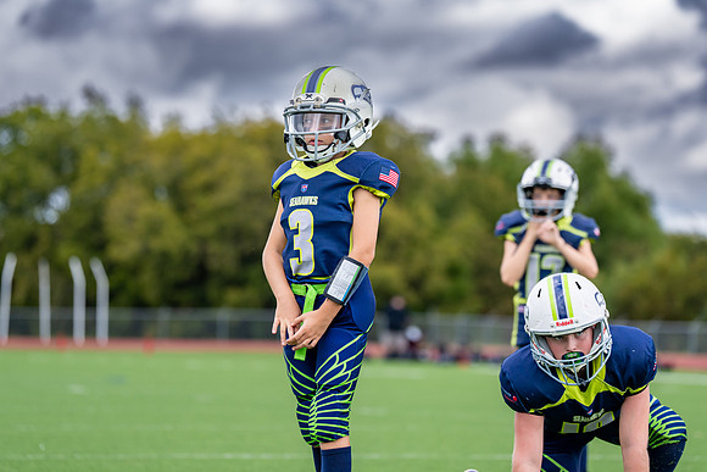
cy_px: 188
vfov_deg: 8.6
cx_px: 358
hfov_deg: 12.8
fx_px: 3146
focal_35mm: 160
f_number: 2.8
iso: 320
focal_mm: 133
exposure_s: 1/2500
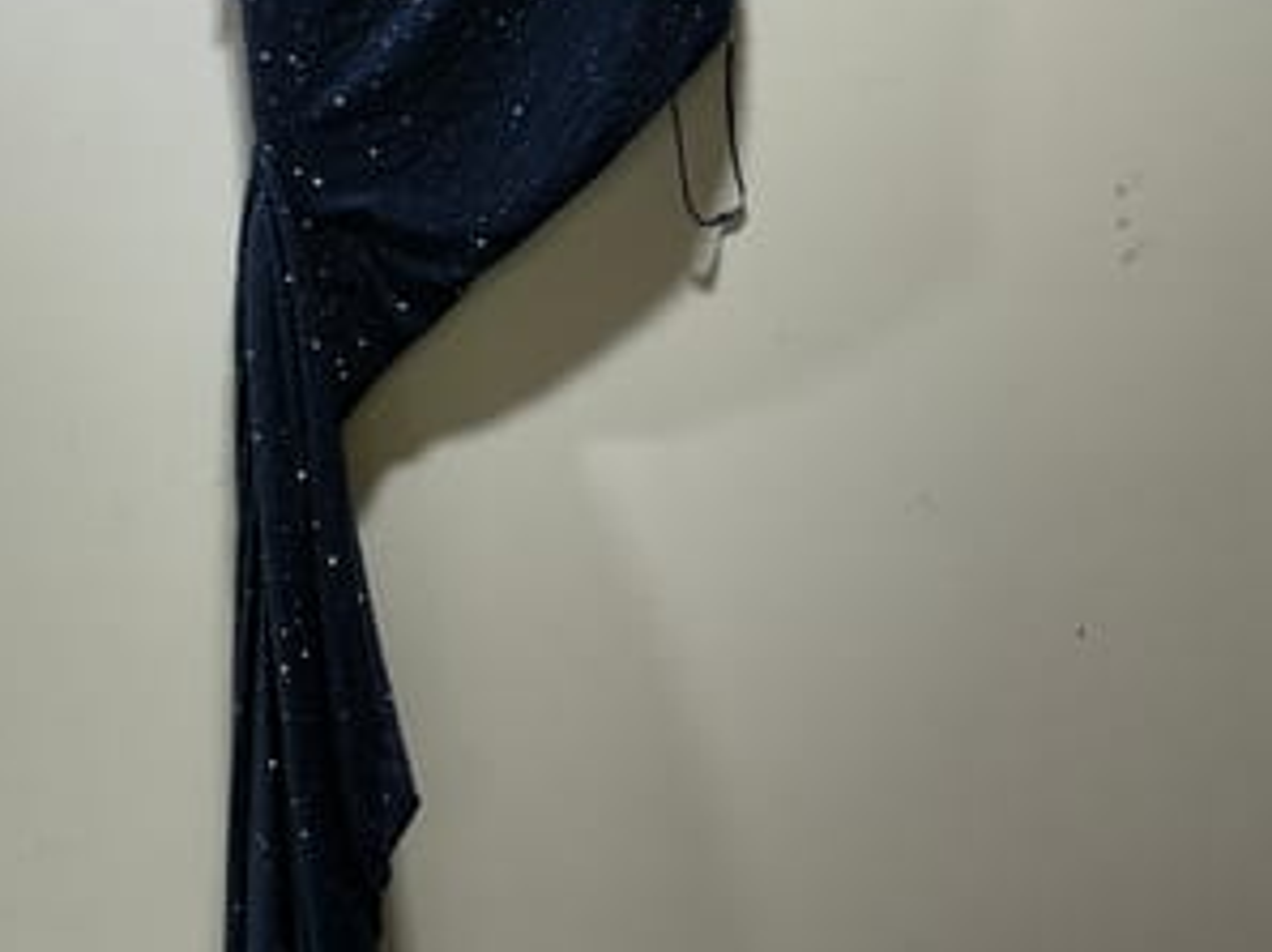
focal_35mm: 47
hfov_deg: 39.7
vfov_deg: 30.1
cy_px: 194
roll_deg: +0.2
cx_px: 367
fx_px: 1726
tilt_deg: -7.2
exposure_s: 1/100
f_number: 1.8
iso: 25
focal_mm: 3
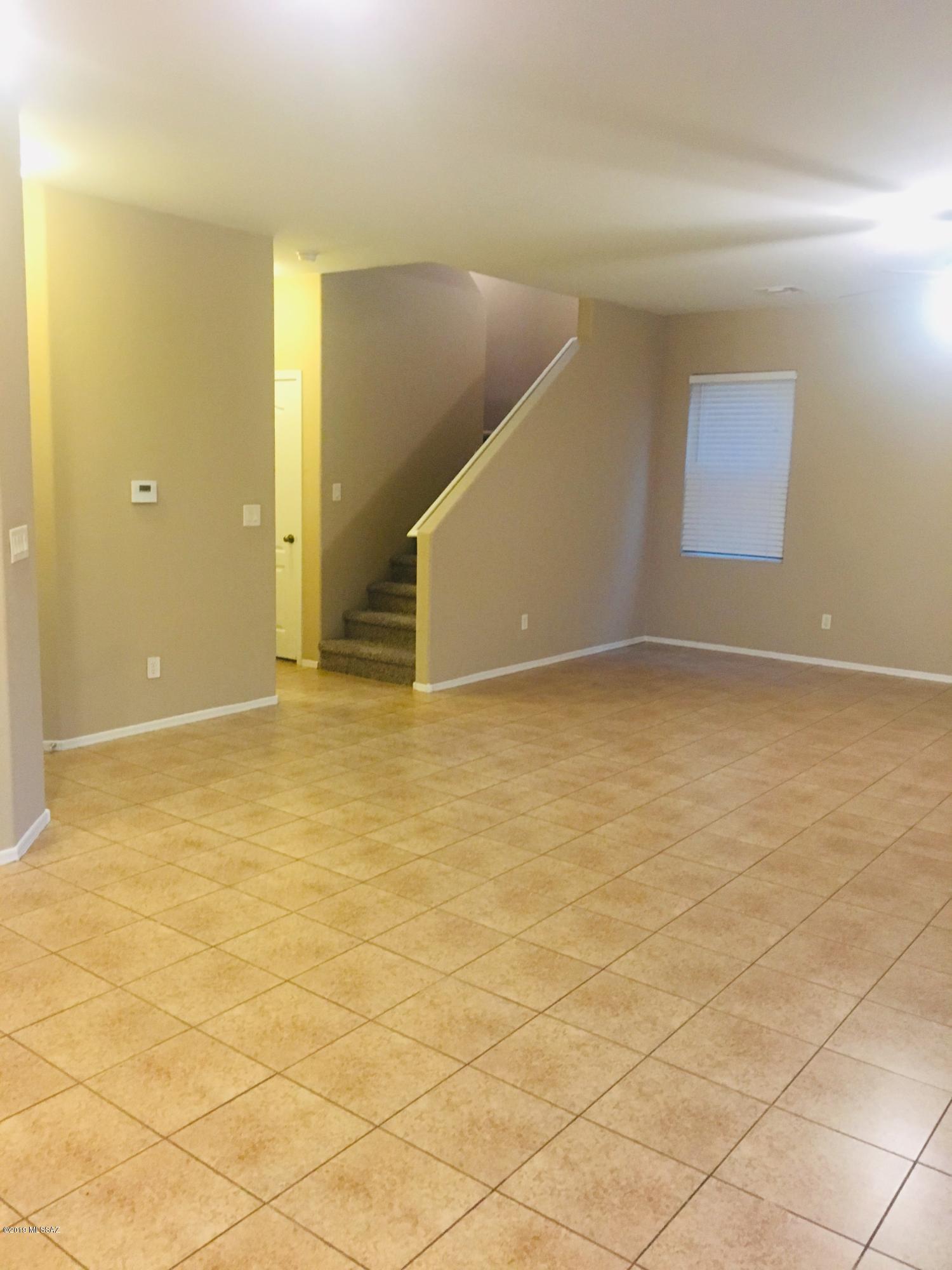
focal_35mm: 29
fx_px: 1063
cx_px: 476
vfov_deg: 61.7
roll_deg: -0.1
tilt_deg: -7.0
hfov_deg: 48.2
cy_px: 635
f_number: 2.2
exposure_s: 1/20
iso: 200
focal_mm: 4.15
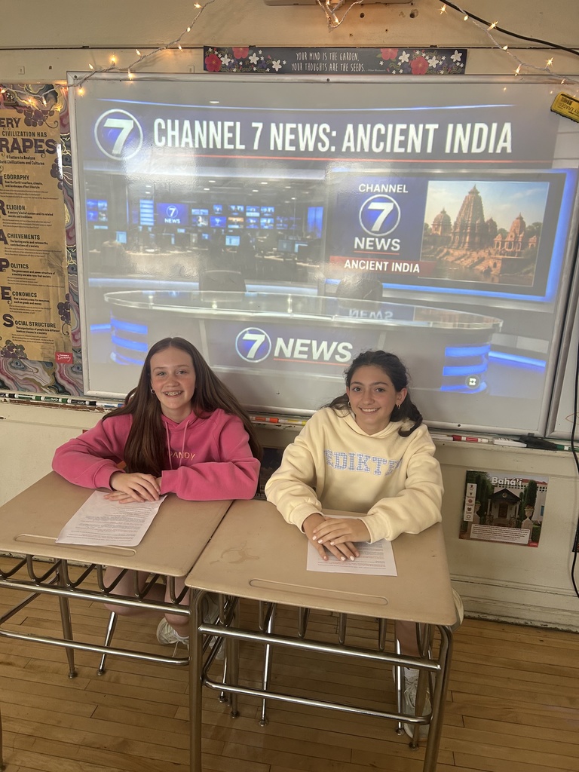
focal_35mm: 26
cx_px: 290
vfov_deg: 67.3
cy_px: 386
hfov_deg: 53.1
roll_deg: -3.1
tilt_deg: -14.9
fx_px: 580
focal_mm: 5.7
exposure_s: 1/60
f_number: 1.5
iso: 100
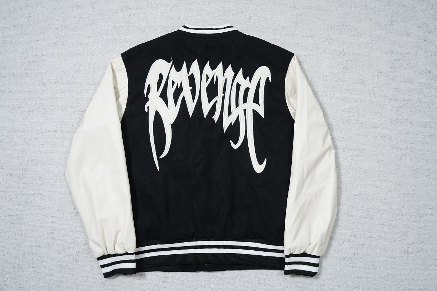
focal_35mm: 35
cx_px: 218
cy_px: 146
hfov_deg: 54.4
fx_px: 425
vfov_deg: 37.9
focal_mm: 35
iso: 1600
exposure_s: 1/100
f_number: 10
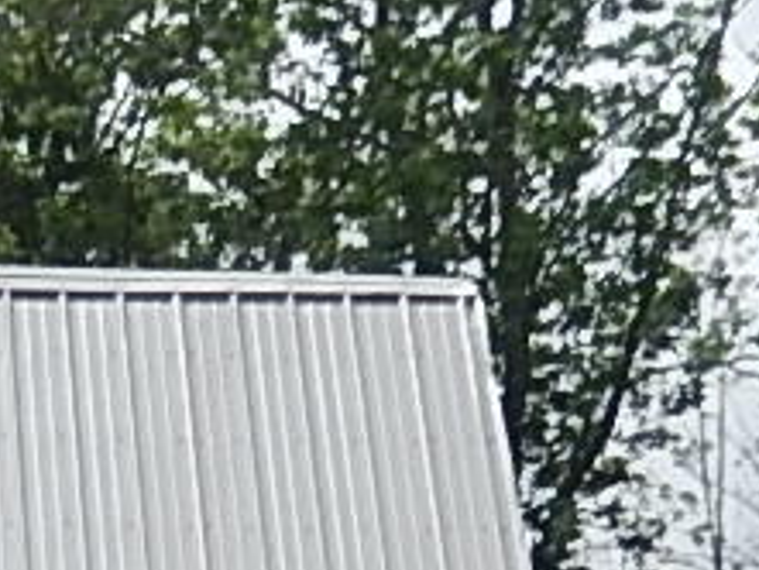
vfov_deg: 4.4
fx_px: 7152
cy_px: 1669
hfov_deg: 6.0
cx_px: -206
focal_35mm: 326
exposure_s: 1/400
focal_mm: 8.1
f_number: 8.6
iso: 125
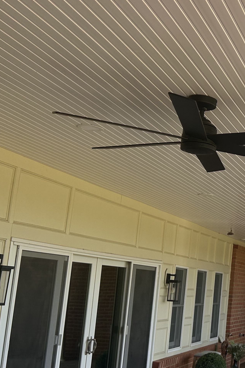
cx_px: 349
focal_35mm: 57
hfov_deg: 20.8
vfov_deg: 35.1
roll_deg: -2.7
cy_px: 190
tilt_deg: +9.8
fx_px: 582
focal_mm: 5.7
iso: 50
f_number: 1.5
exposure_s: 1/769
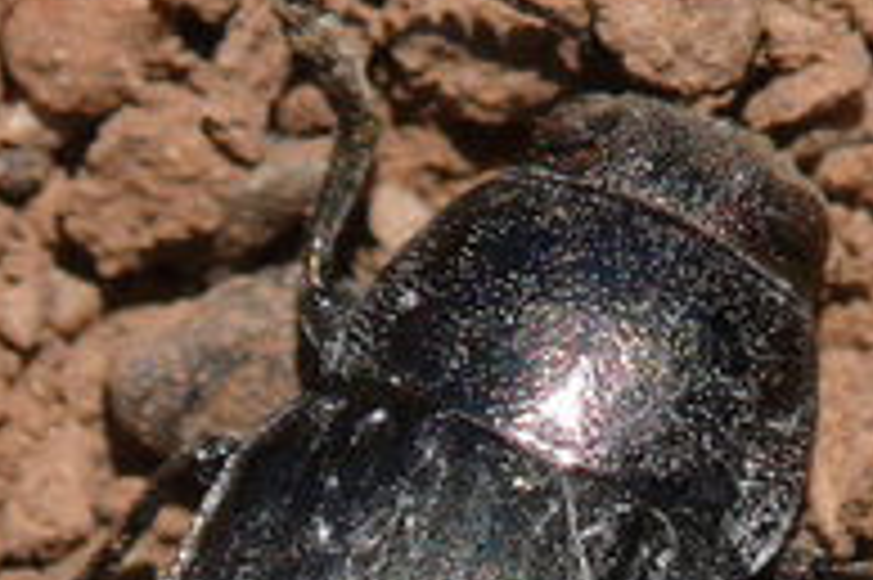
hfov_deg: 1.5
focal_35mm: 1334
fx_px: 32321
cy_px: 611
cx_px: 277
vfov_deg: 1.0
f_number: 6.3
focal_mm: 61.6
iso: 100
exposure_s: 1/500
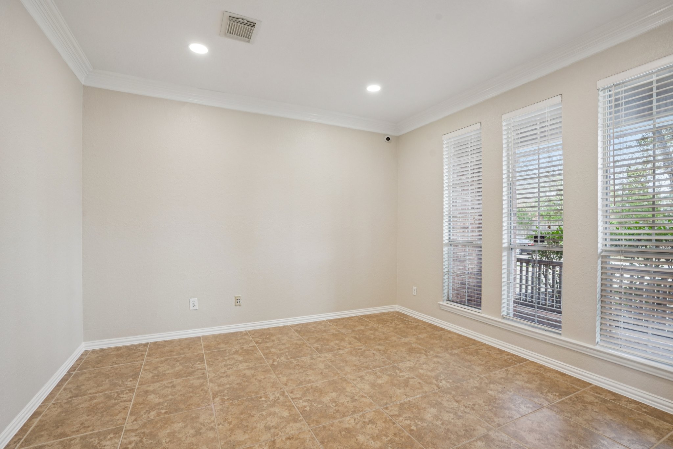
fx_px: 299
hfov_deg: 96.7
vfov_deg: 73.7
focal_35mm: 16
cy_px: 224
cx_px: 336
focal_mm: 16
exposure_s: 1/20
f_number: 8
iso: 400
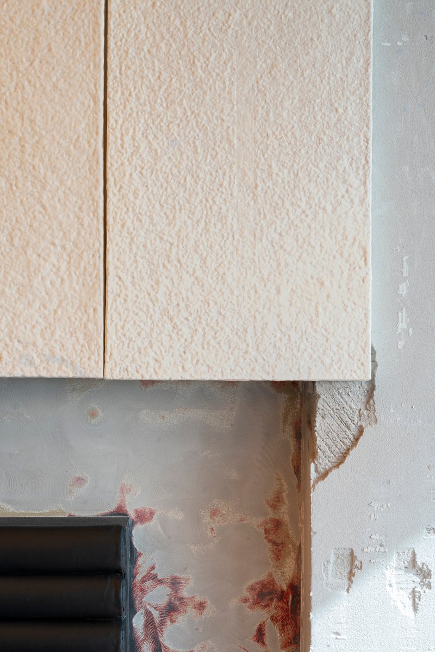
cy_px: 326
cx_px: 218
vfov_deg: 19.5
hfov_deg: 13.0
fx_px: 1903
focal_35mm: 105
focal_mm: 105
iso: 250
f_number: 20
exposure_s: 1
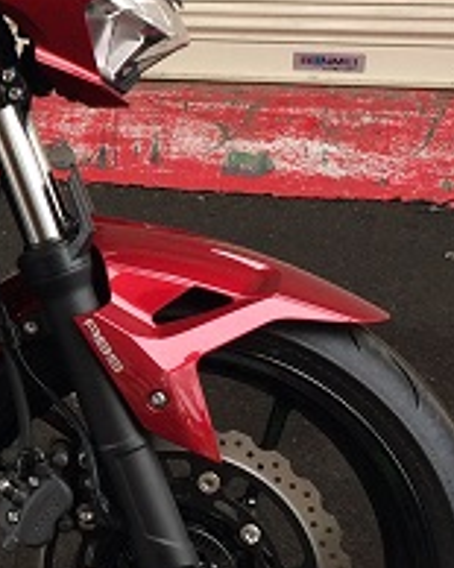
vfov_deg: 18.5
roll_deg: +4.8
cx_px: -325
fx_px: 1731
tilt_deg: -22.9
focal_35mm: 103
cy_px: 160
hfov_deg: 13.6
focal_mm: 4.15
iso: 50
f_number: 2.2
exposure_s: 1/60
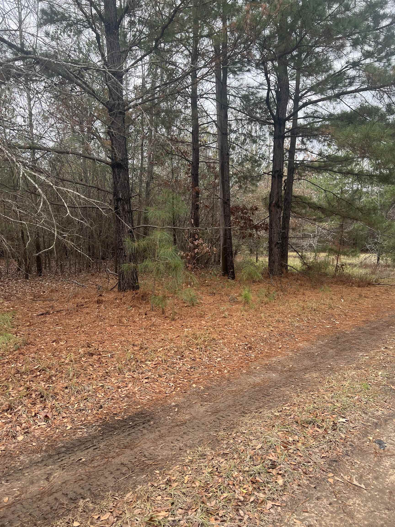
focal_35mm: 26
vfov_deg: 67.3
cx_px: 198
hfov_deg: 53.1
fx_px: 396
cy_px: 264
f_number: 1.5
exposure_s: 1/446
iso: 50
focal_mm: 5.7
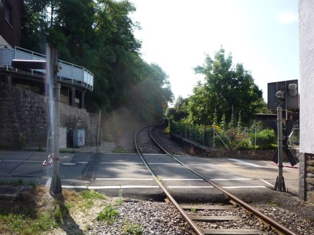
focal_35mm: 32
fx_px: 290
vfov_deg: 44.2
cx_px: 157
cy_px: 118
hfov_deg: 56.8
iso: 100
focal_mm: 5.2
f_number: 4
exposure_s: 1/320
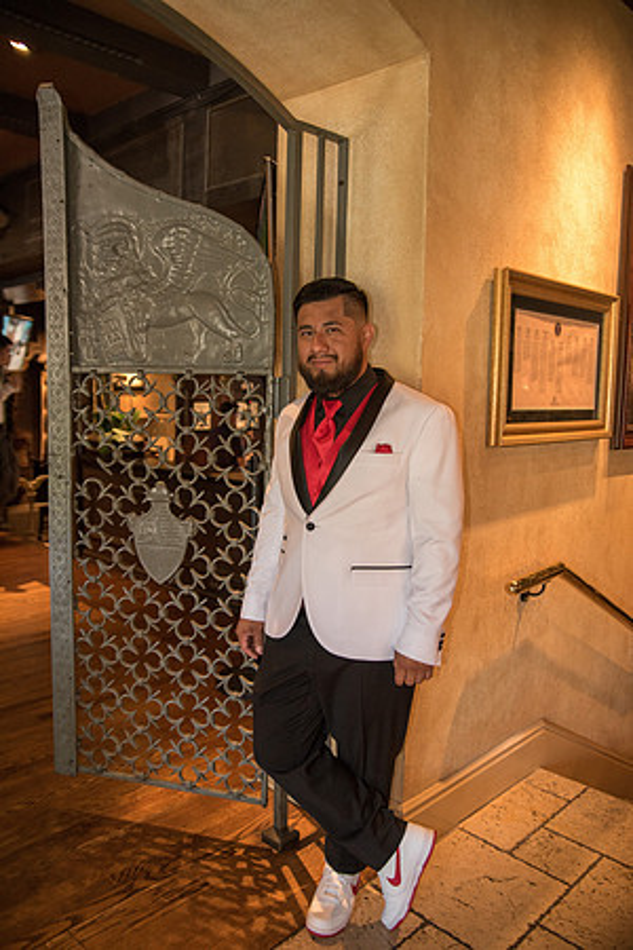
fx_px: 738
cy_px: 475
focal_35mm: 28
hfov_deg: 46.4
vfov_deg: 65.5
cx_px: 316
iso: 1250
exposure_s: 1/125
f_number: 2.8
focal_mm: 28
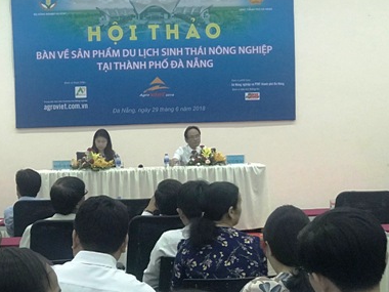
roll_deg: +2.4
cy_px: 194
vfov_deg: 15.4
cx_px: 95
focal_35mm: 96
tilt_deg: -3.9
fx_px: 1079
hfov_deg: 20.3
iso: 200
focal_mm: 6.6
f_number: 2.8
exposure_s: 1/50
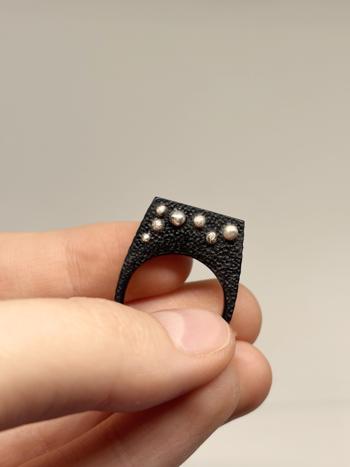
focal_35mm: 52
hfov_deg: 28.0
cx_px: 175
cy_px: 234
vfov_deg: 36.8
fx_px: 701
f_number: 1.6
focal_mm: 6
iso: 32
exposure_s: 1/109
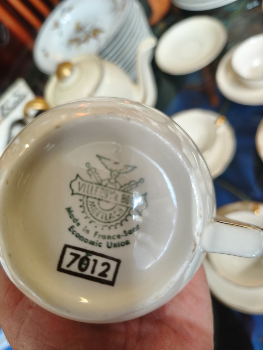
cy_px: 175
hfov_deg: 58.9
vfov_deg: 73.9
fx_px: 233
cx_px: 132
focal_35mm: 23
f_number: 1.7
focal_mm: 5.35
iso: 800
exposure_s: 1/33.3
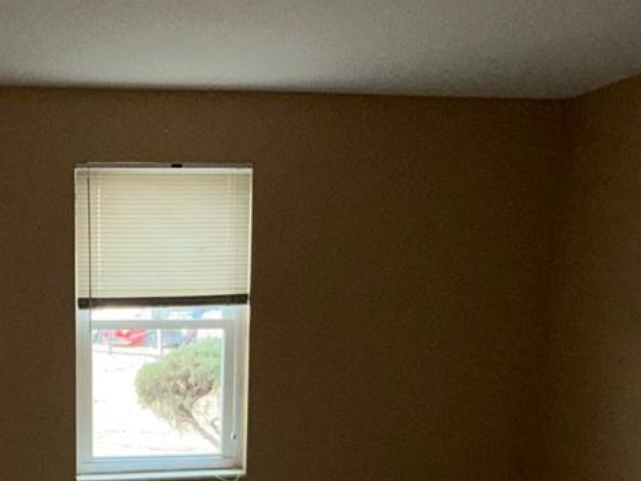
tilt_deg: -11.5
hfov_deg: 37.8
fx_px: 889
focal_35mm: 48
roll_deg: +0.6
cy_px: 471
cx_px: 106
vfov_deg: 28.5
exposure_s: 1/60
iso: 100
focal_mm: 2.22
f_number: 2.2
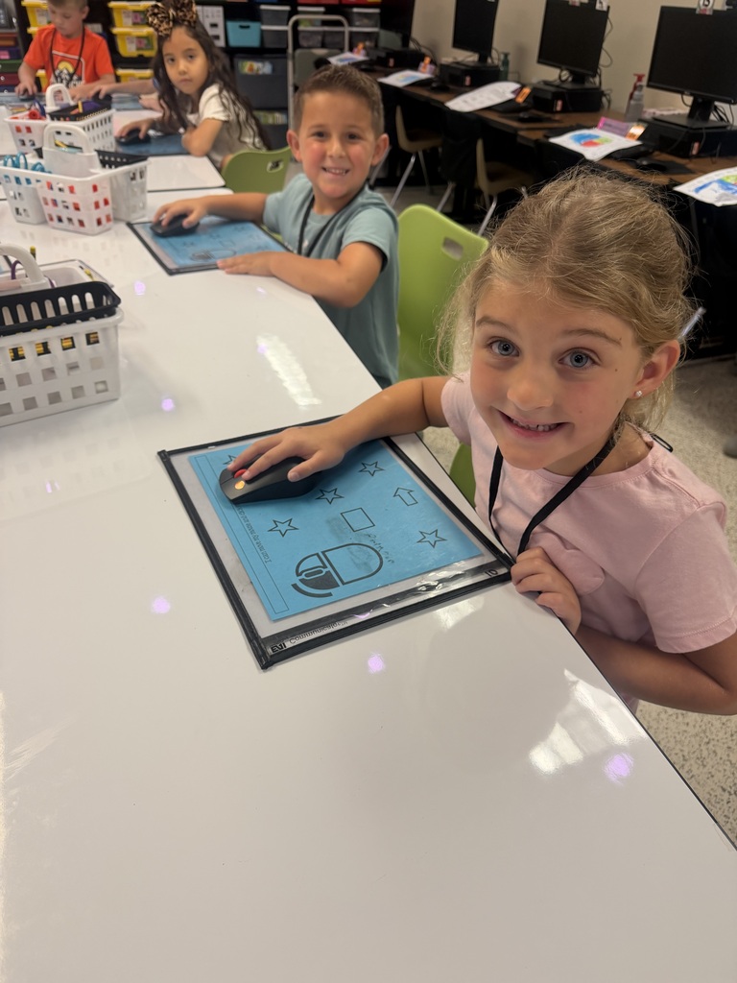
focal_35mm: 24
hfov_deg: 56.8
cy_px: 492
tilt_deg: -35.9
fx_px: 681
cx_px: 368
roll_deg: -2.8
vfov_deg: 71.6
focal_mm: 6.76
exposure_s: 1/120
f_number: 1.78
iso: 200
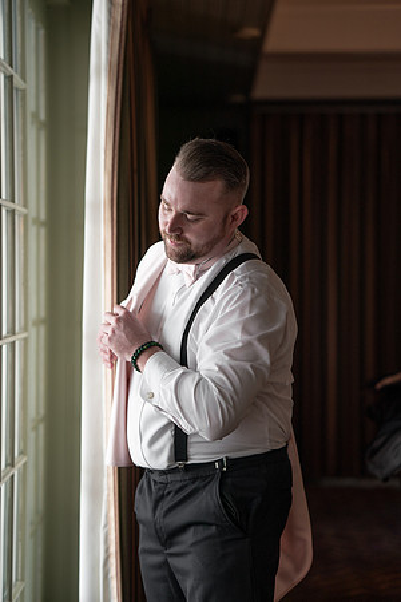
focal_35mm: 85
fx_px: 1420
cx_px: 200
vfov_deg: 23.9
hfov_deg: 16.1
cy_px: 301
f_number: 2.5
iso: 200
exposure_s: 1/250
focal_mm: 85
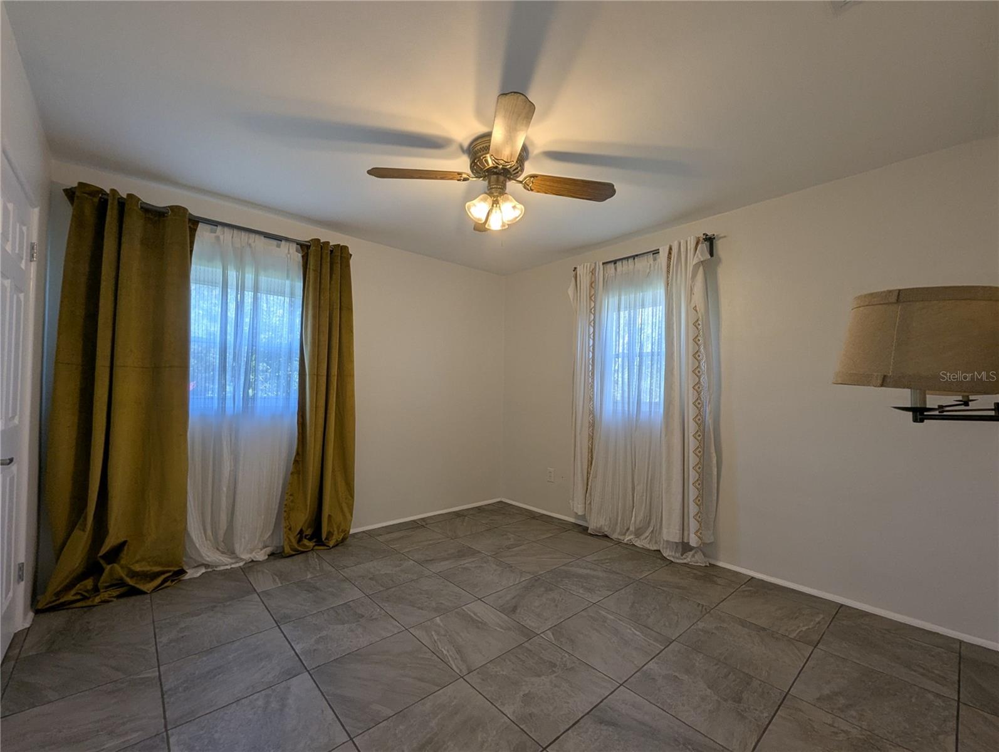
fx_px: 376
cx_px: 500
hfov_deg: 106.1
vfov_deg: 90.1
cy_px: 376
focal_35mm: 13
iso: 87
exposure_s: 1/120
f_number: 2.2
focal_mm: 1.95
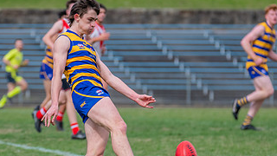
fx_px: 4356
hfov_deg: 3.6
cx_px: 156
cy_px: 74
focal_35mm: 593
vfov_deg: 2.0
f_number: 6.3
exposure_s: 1/1600
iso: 800
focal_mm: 300
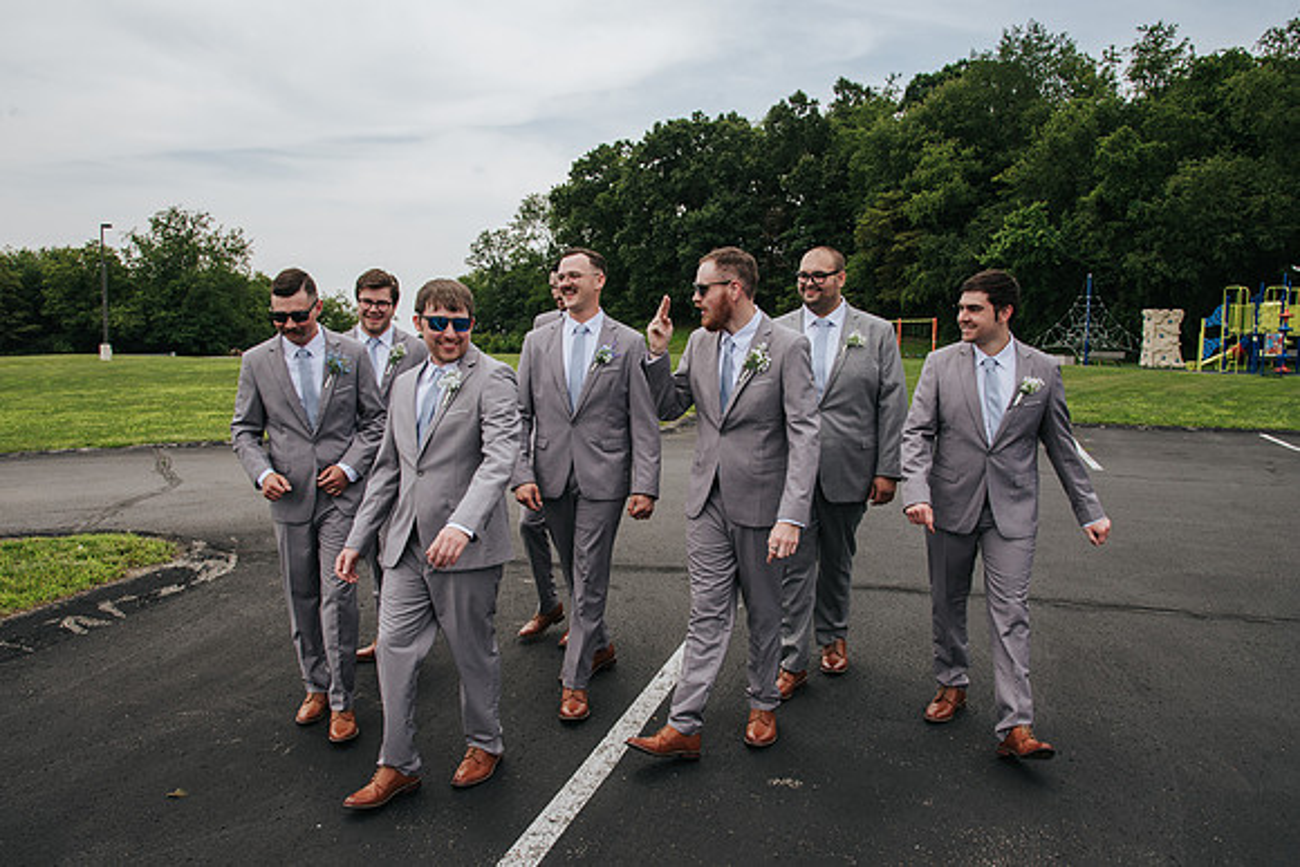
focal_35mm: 27
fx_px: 988
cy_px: 447
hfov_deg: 66.7
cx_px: 639
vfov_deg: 47.4
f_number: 9
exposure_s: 1/320
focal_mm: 24
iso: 200
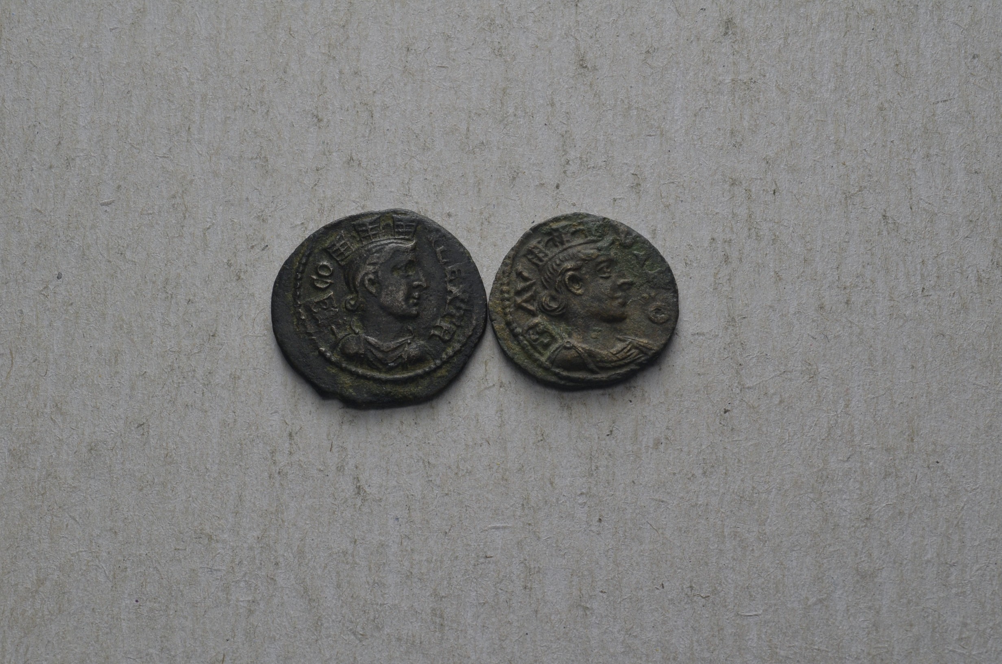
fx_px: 1667
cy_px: 332
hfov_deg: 33.5
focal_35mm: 60
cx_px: 501
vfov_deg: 22.5
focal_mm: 40
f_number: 14
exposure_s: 1/250
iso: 400
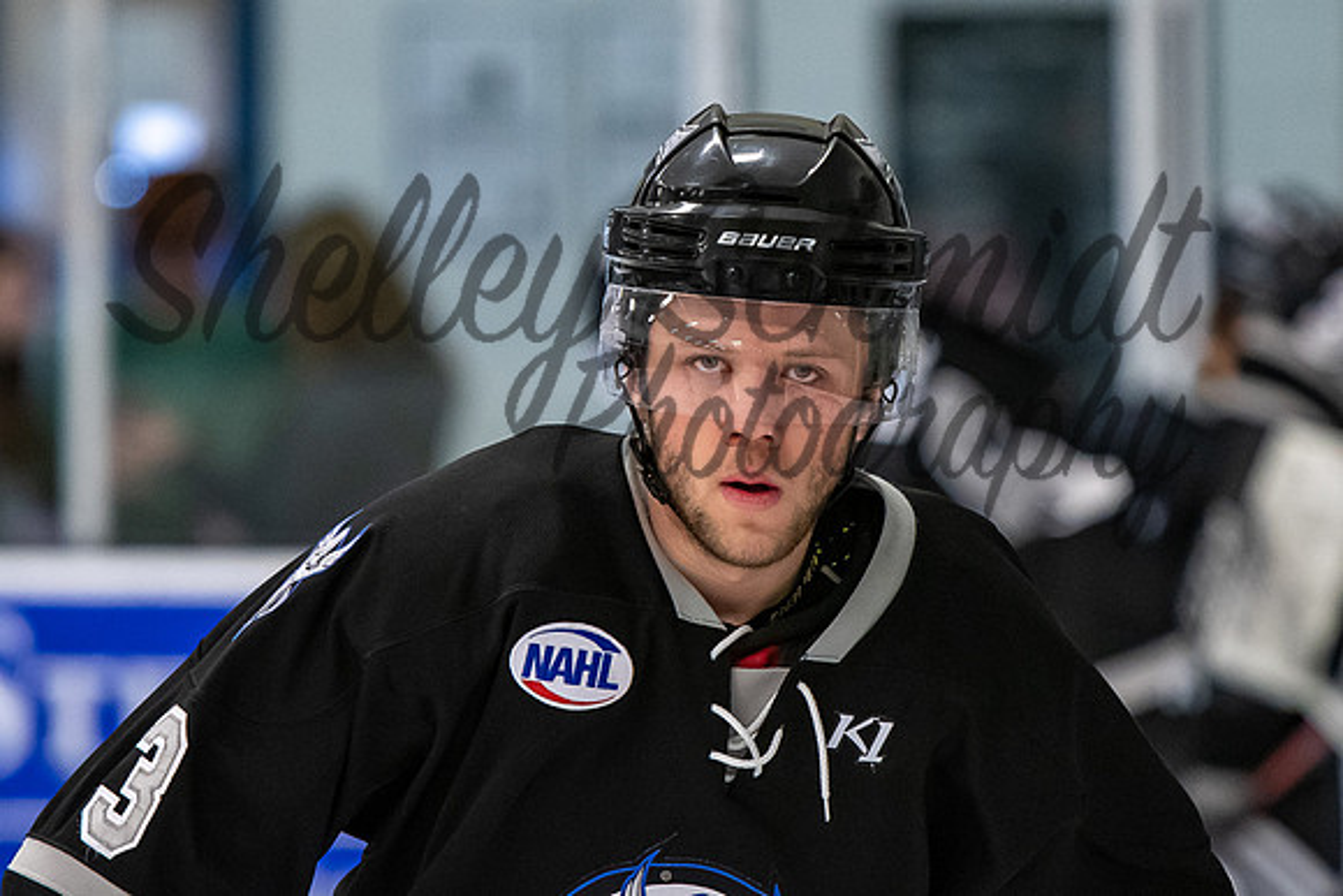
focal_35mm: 463
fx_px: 17281
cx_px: 725
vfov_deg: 3.0
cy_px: 272
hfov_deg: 4.5
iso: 2000
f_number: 3.2
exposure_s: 1/800
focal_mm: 200
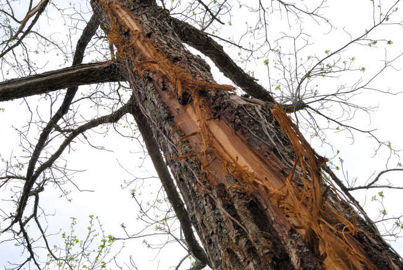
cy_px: 127
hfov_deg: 57.1
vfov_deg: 40.1
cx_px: 188
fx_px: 370
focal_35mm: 33
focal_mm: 18
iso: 200
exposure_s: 1/160
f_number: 10
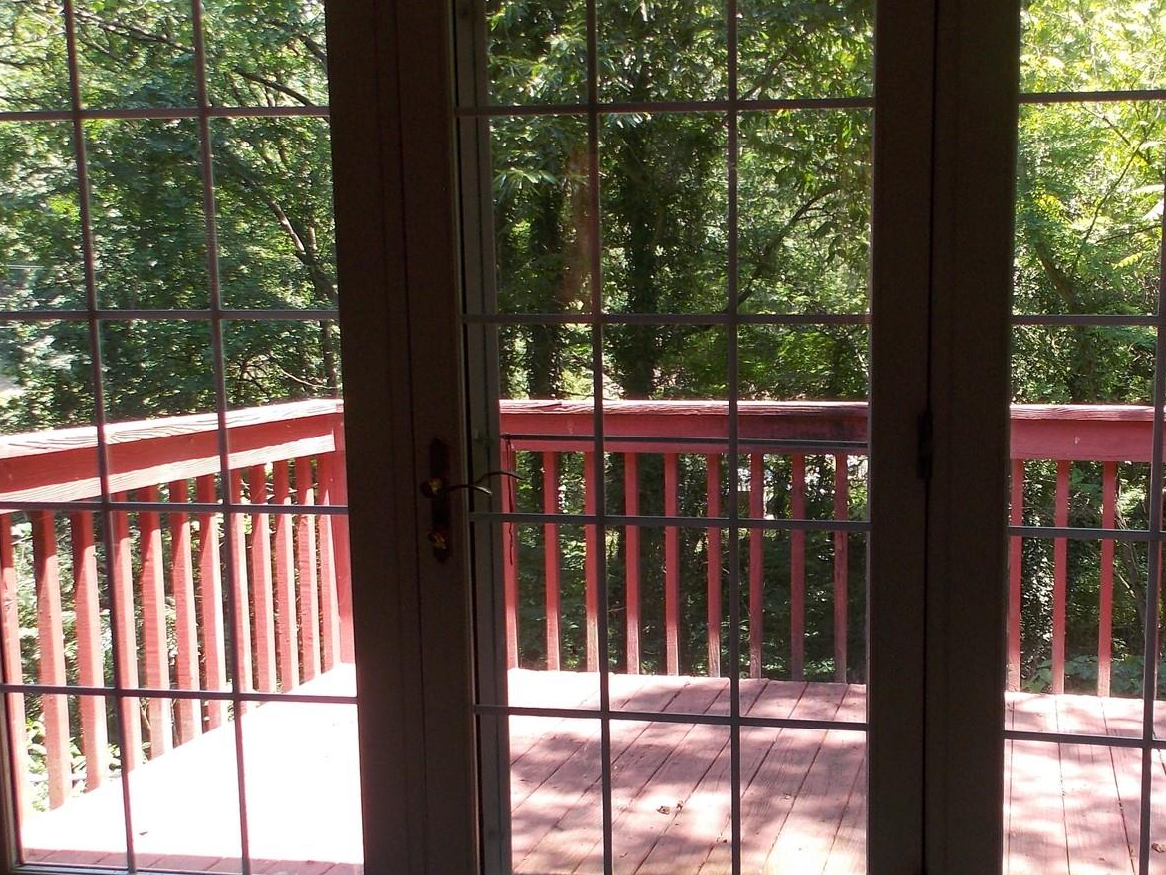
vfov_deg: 34.3
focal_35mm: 42
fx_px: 1415
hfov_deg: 44.1
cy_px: 493
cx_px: 778
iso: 80
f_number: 3.1
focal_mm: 4.3
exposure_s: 1/50
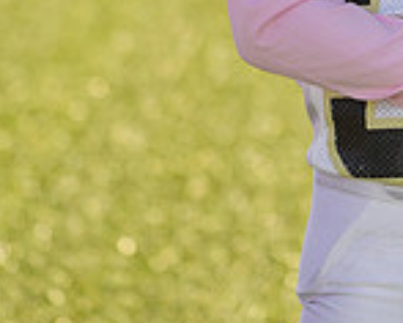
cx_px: 411
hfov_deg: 2.5
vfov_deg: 2.0
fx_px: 9101
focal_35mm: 762
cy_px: -224
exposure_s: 1/250
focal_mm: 206
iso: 100
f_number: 5.6
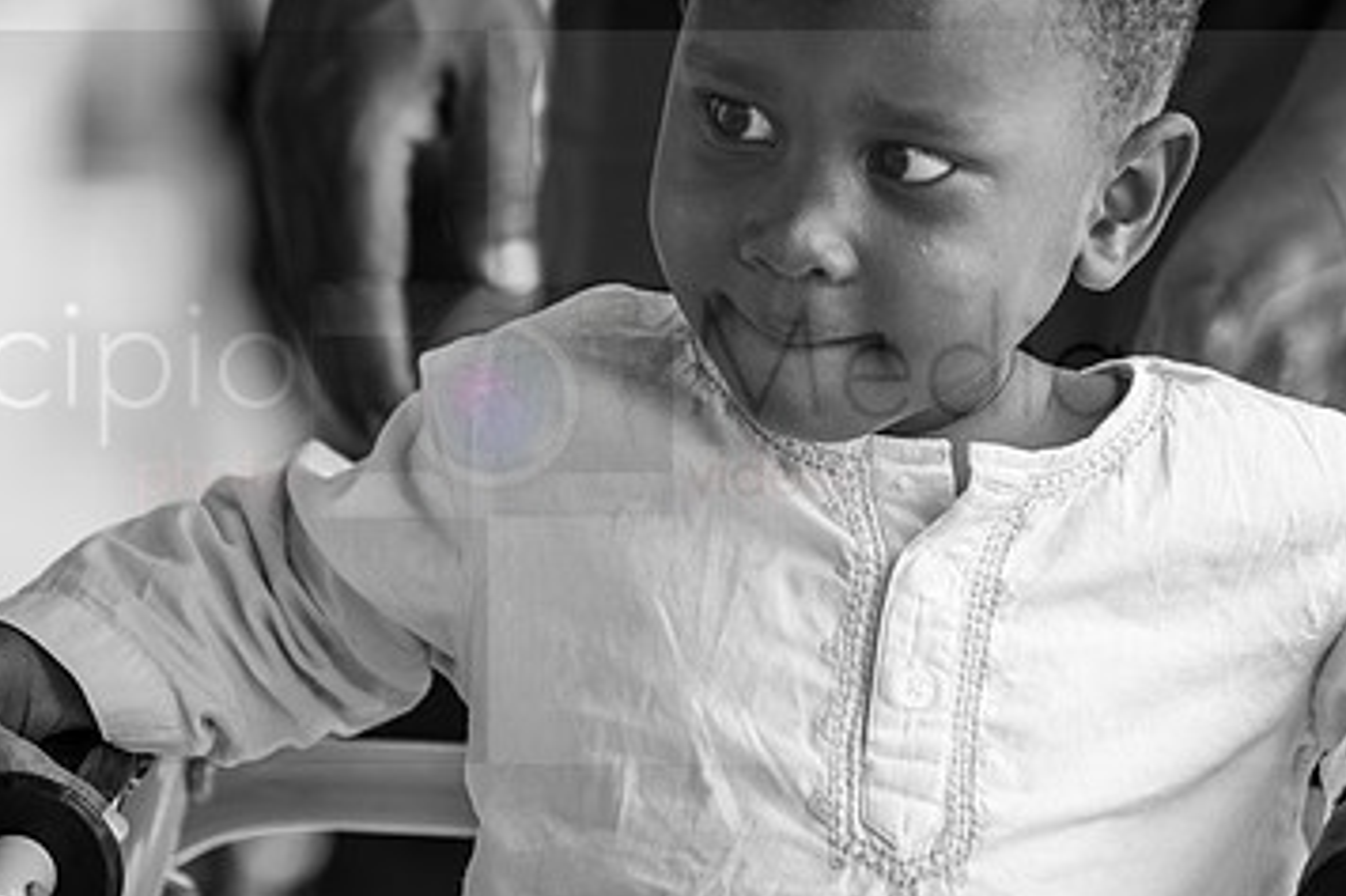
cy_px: 395
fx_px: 12183
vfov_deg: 4.2
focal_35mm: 326
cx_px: 492
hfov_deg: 6.3
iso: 160
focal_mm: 200
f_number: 4
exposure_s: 1/200
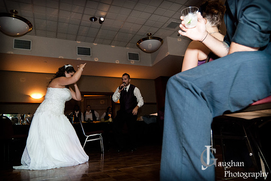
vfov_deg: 50.5
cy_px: 90
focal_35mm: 26
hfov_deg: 70.4
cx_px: 136
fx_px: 192
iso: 640
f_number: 2.8
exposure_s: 1/60
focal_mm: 17
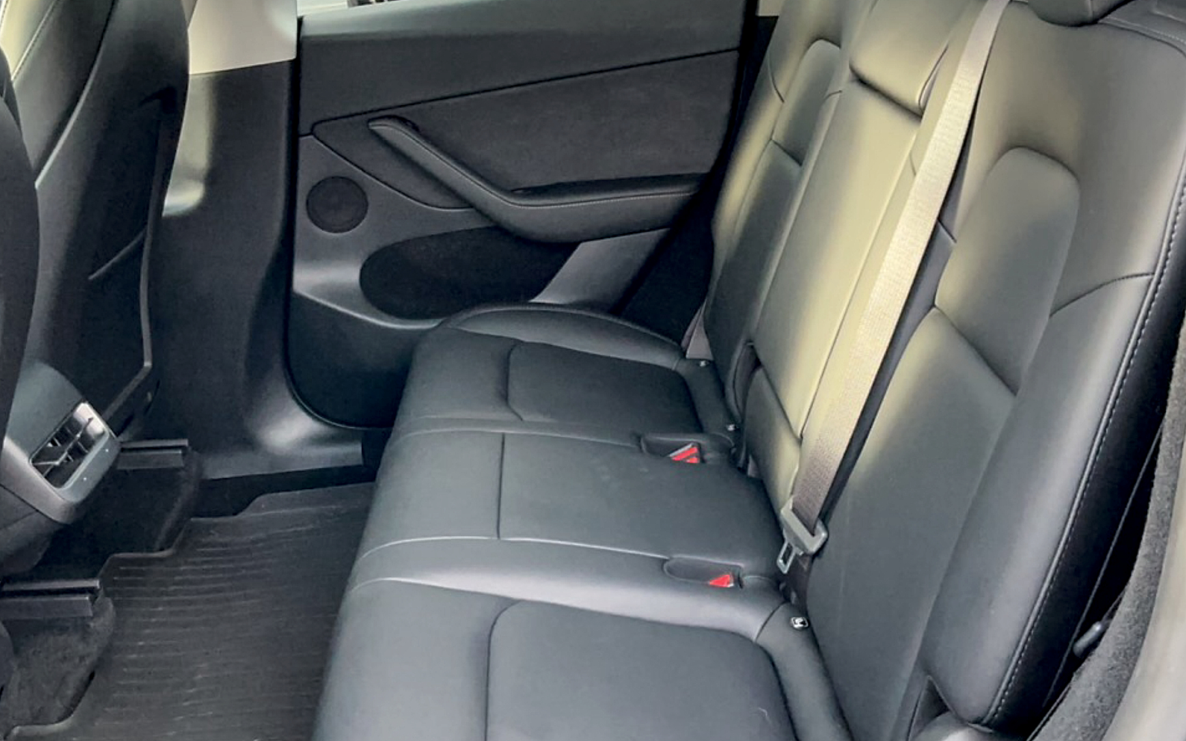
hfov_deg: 59.6
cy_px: 309
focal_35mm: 32
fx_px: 1034
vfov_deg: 39.3
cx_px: 590
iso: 250
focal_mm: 3
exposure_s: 1/60
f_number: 1.8
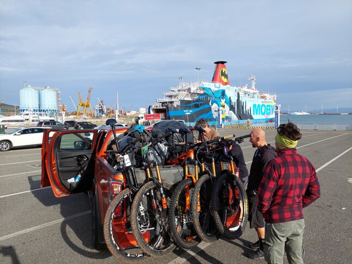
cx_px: 176
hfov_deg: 71.6
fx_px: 244
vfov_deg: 56.8
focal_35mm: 24
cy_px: 132
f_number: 1.8
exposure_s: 1/2052
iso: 40
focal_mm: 5.23
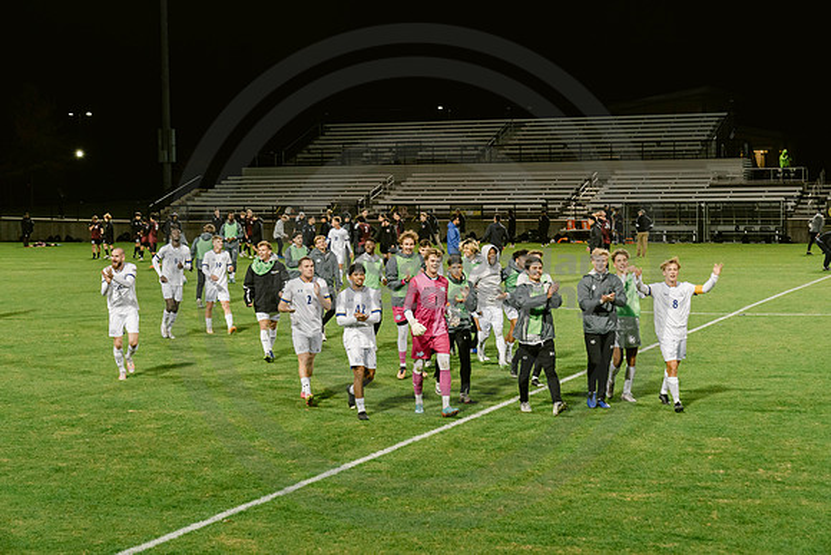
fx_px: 1616
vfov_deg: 19.5
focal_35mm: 70
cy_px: 278
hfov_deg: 28.8
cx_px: 416
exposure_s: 1/200
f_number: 5.6
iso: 2000
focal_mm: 70
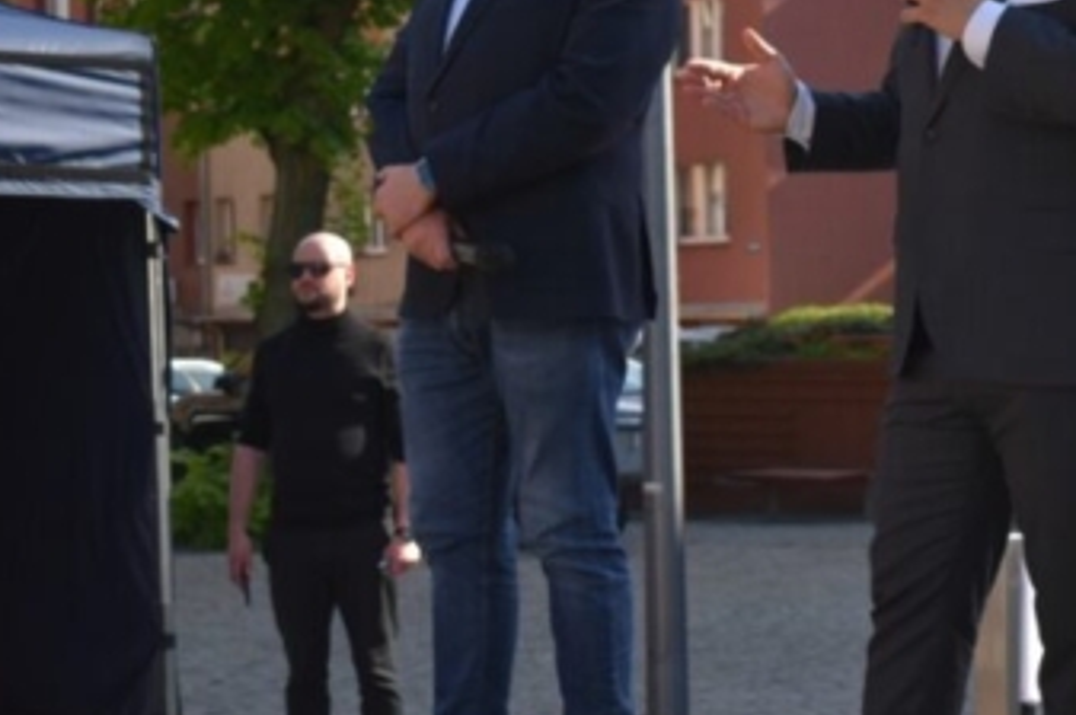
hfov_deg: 17.9
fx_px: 3404
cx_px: 699
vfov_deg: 12.0
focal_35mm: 114
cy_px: 160
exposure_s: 1/1250
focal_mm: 40
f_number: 5
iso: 400
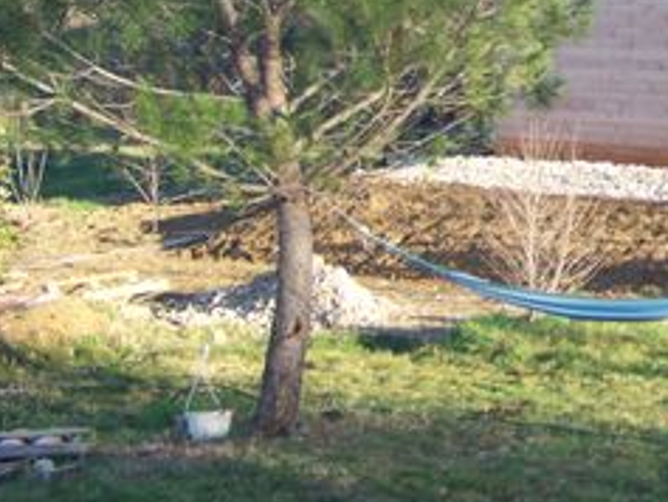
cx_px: 829
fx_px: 2394
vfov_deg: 11.8
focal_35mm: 124
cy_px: -14
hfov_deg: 15.3
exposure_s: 1/200
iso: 68
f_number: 2.8
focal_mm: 7.6
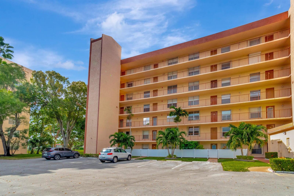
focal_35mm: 15
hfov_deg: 100.4
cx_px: 147
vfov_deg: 77.3
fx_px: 122
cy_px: 98
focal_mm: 10
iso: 1000
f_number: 8
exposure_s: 1/5000
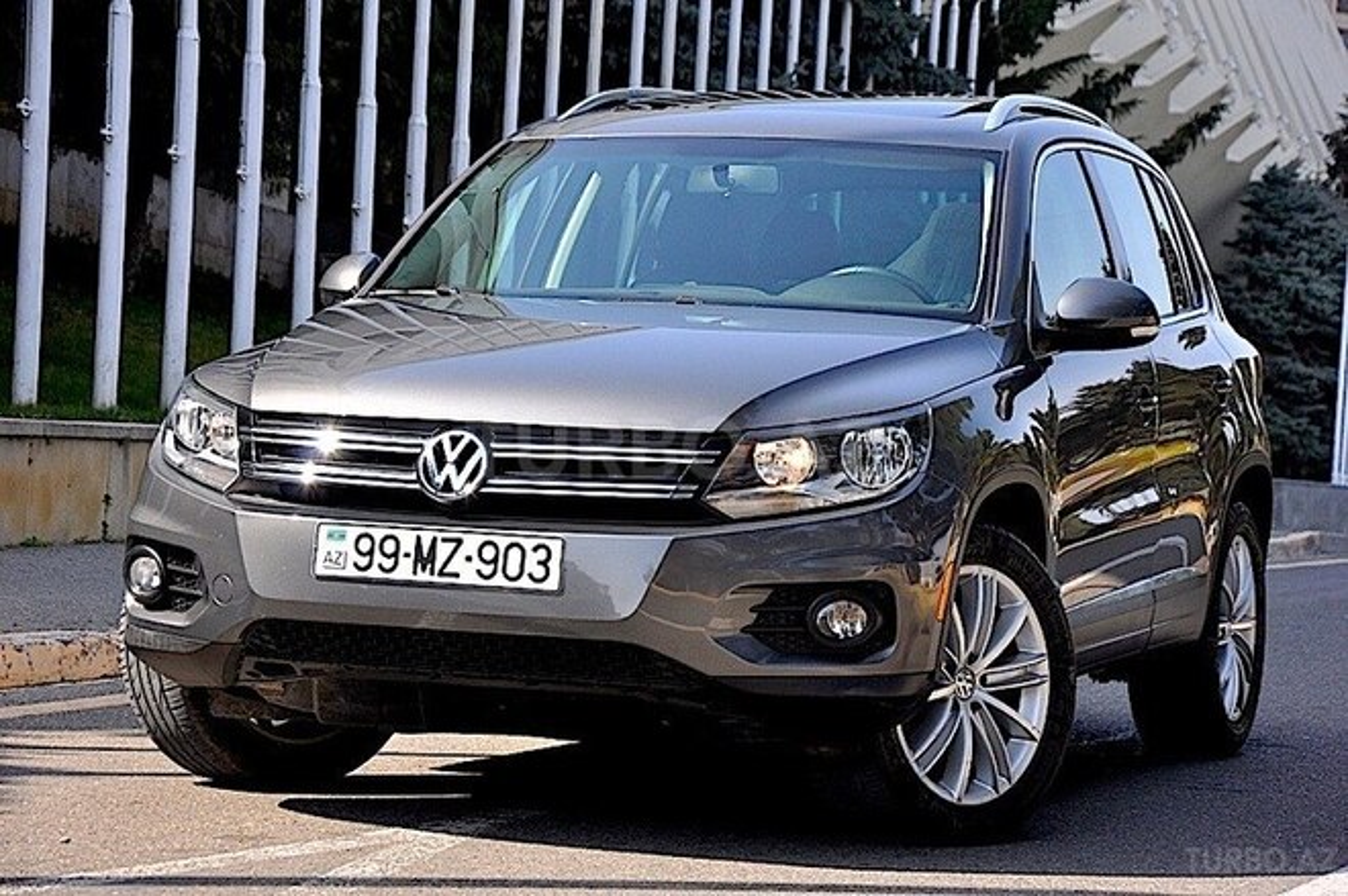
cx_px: 674
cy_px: 448
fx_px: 3929
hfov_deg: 19.5
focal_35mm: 105
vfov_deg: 13.0
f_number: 8
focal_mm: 70
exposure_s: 1/1000
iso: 640
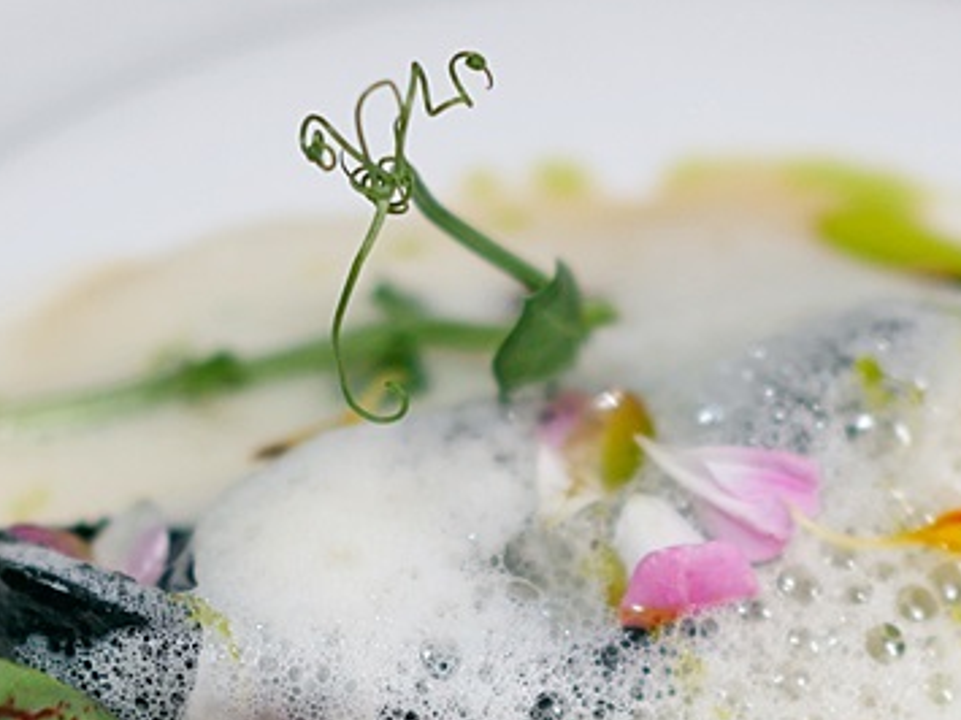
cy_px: 683
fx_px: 3913
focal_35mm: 141
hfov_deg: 14.0
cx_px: 558
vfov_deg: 10.4
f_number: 1.8
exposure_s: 1/500
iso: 200
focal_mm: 25
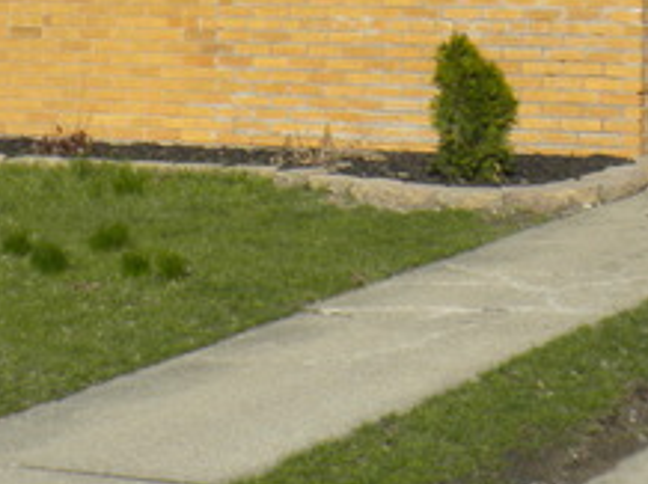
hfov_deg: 12.9
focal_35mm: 153
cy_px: -151
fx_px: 2861
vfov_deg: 9.5
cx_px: 303
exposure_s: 1/92.3
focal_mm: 9.1
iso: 64
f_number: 11
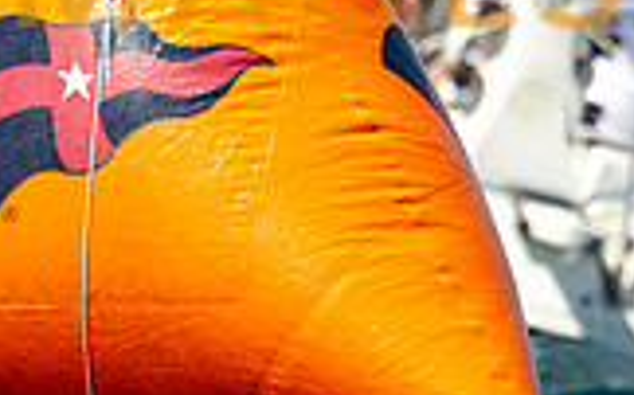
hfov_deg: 0.8
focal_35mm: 2477
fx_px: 42769
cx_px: 122
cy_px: 48
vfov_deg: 0.5
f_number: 5
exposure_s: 1/2500
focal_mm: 600
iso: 400
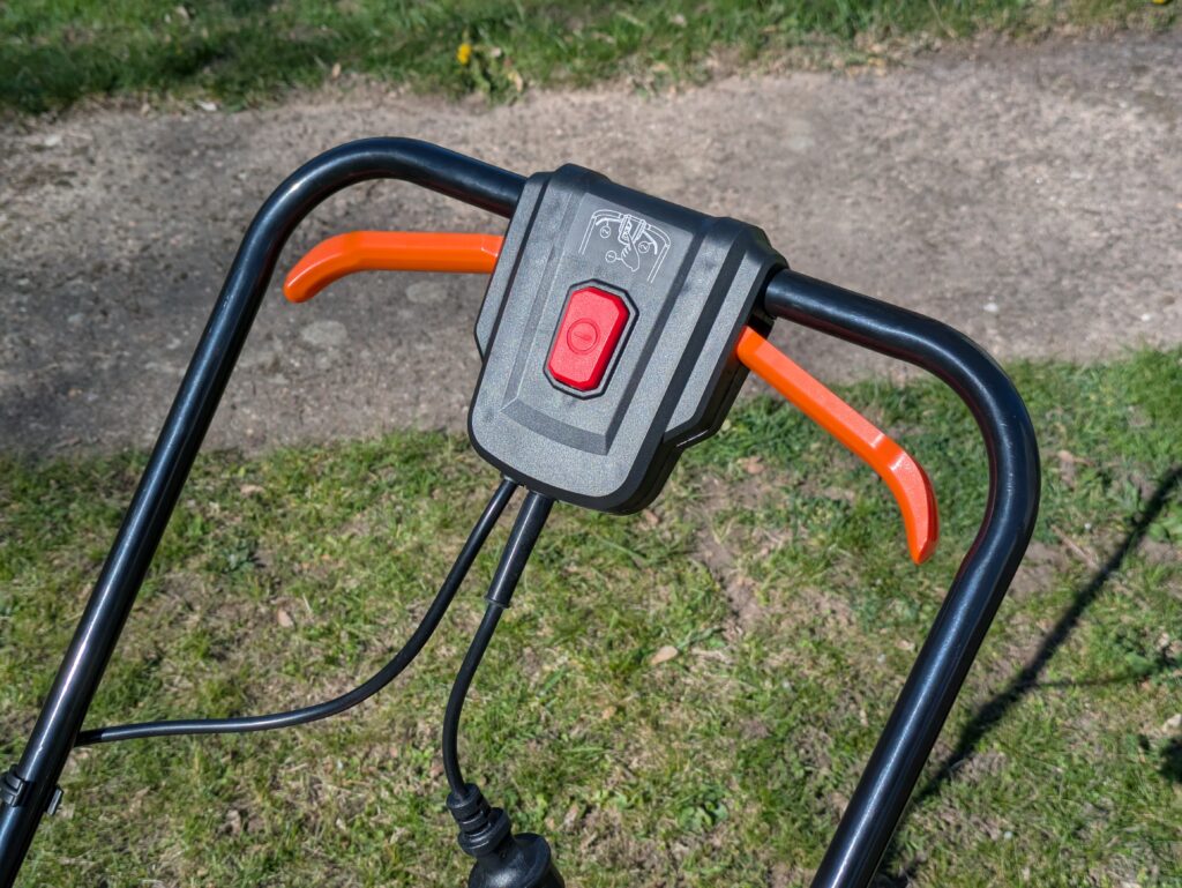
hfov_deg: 37.5
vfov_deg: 28.6
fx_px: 1742
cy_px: 444
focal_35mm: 51
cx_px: 591
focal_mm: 5.43
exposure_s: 1/3279
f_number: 1.89
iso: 42
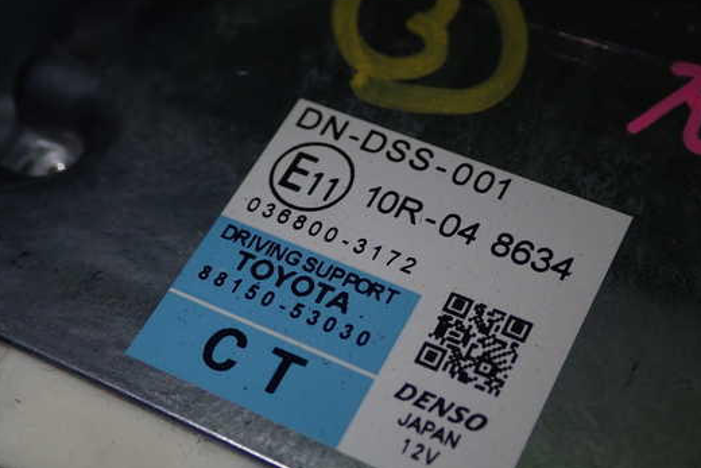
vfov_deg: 22.6
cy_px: 251
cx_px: 355
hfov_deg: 33.4
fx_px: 1169
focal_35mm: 60
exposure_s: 1/50
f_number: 9
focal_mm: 9.01
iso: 200
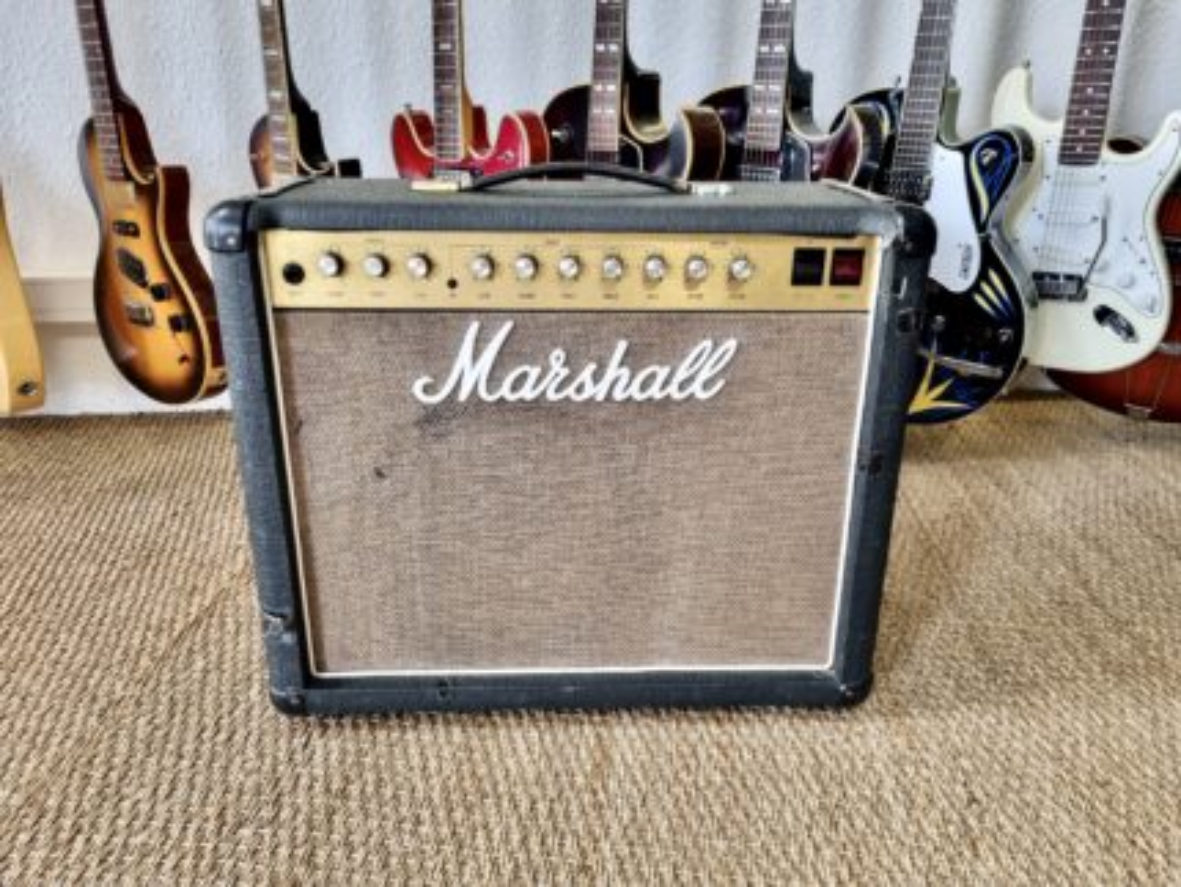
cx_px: 590
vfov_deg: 53.1
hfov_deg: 67.3
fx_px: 888
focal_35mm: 26
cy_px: 444
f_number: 1.8
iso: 200
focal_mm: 5.4
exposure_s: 1/50
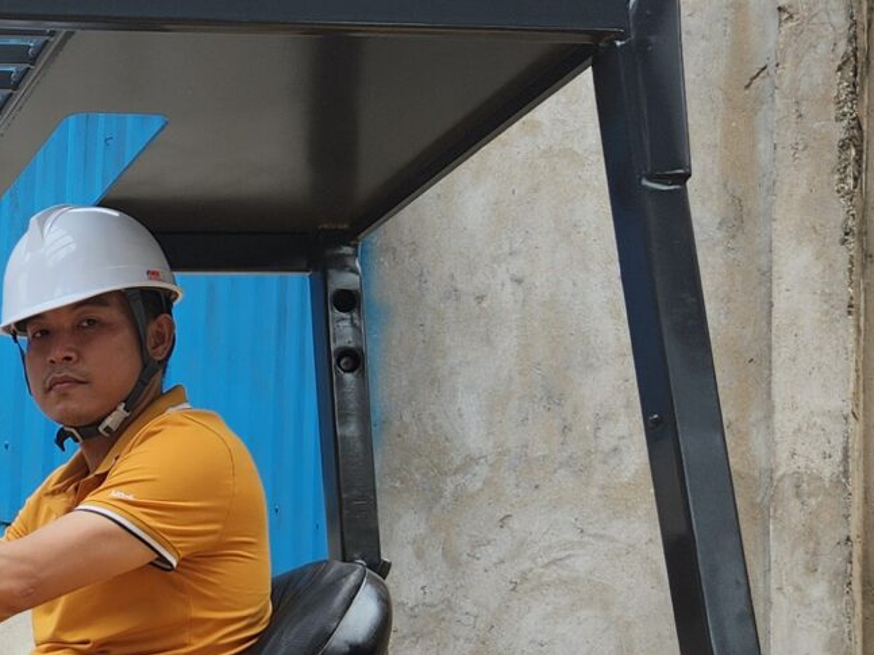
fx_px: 2297
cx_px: -455
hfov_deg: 18.8
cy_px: 713
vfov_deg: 15.8
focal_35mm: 91
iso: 20
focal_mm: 5.4
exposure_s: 1/730
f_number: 1.8
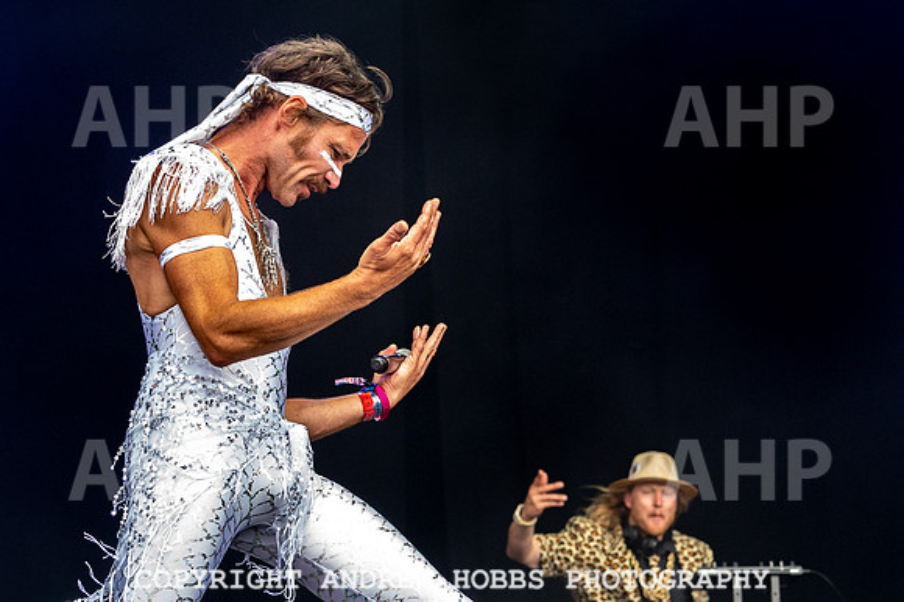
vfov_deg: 11.7
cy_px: 181
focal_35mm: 116
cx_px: 578
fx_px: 2922
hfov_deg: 17.6
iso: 3200
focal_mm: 70
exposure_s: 1/500
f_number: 5
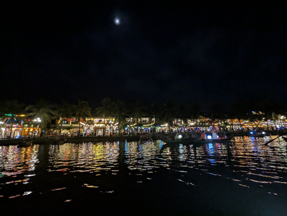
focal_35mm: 16
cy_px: 108
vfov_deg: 78.1
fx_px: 133
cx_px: 144
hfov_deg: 94.5
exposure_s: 1/33.3
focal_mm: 2.35
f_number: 2.2
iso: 307
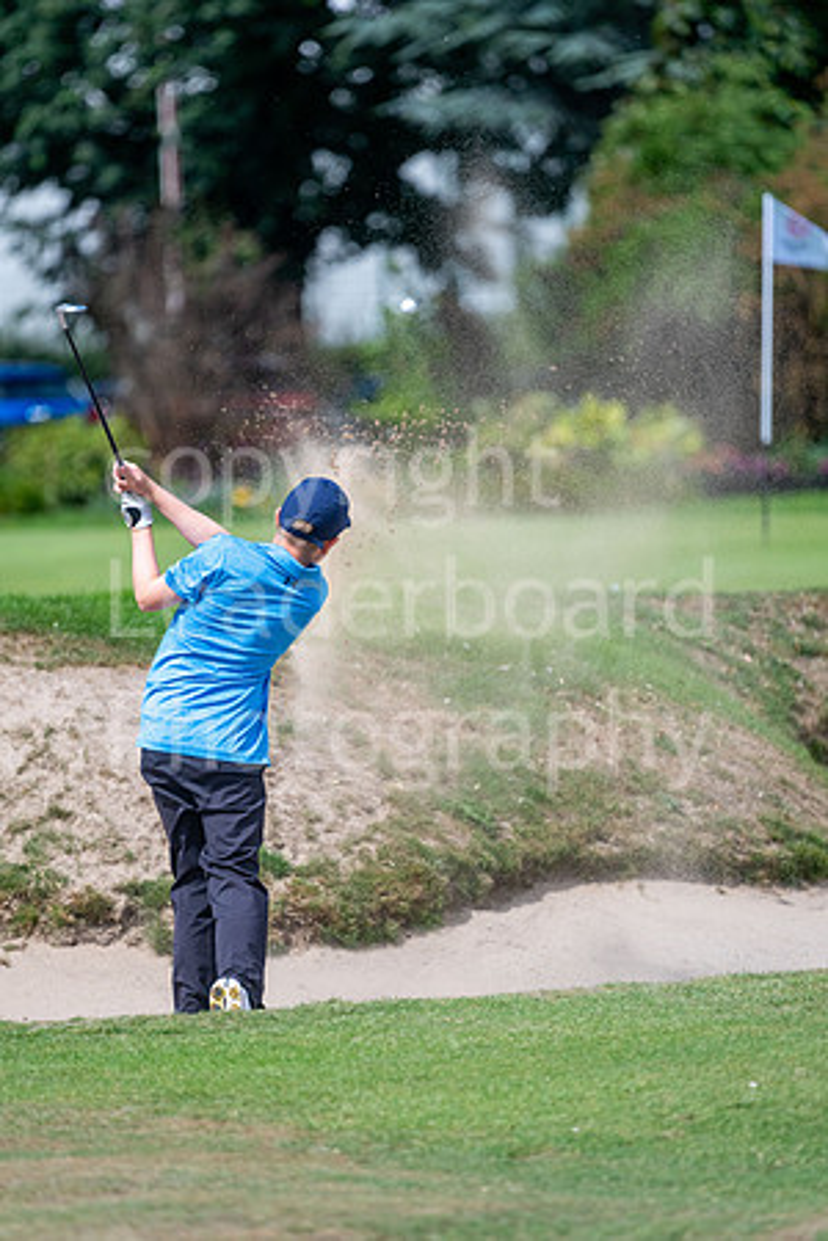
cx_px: 414
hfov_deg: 4.6
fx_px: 10349
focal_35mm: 300
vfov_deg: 6.9
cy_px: 620
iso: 640
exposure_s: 1/6400
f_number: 4
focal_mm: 300
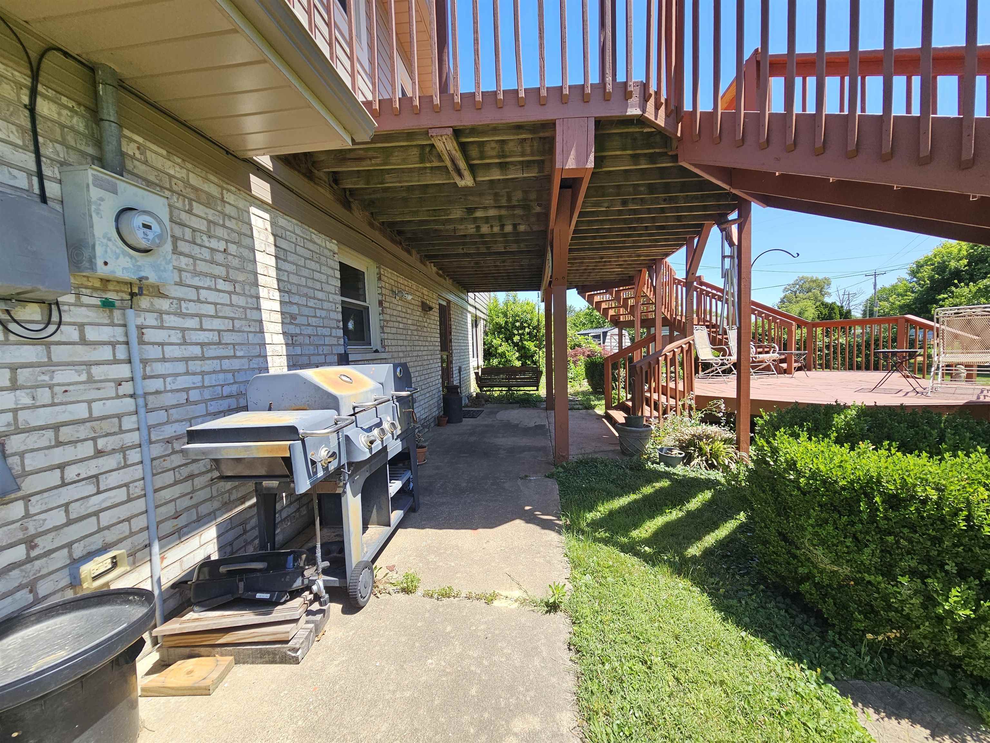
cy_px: 372
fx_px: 372
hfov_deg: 106.2
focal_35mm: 13
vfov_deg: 89.9
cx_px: 495
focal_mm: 2.2
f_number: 2.2
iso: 50
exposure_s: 1/765
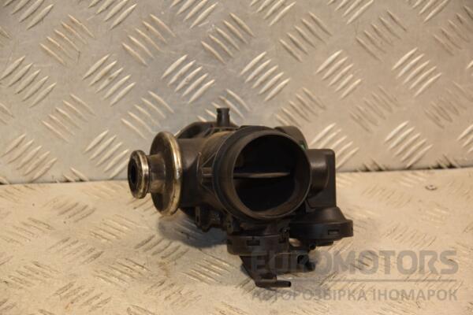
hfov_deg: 18.2
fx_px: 1478
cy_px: 158
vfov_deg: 12.2
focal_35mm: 112
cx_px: 236
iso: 800
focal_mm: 75
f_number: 5.3
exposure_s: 1/125
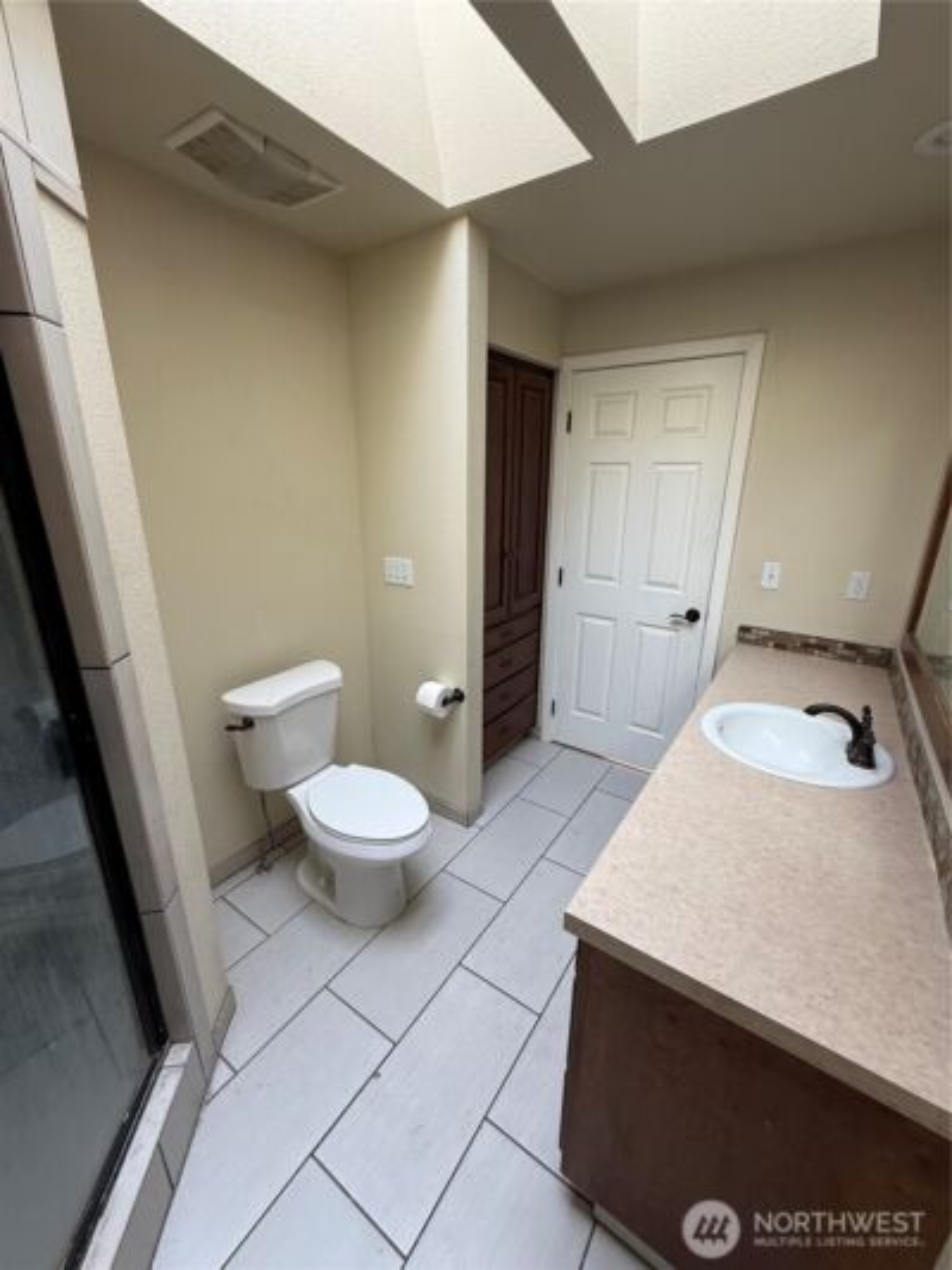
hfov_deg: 85.7
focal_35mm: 14
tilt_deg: -16.6
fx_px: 513
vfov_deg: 102.1
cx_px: 476
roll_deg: -1.2
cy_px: 635
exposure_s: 1/99
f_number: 2.2
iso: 125
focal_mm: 2.22
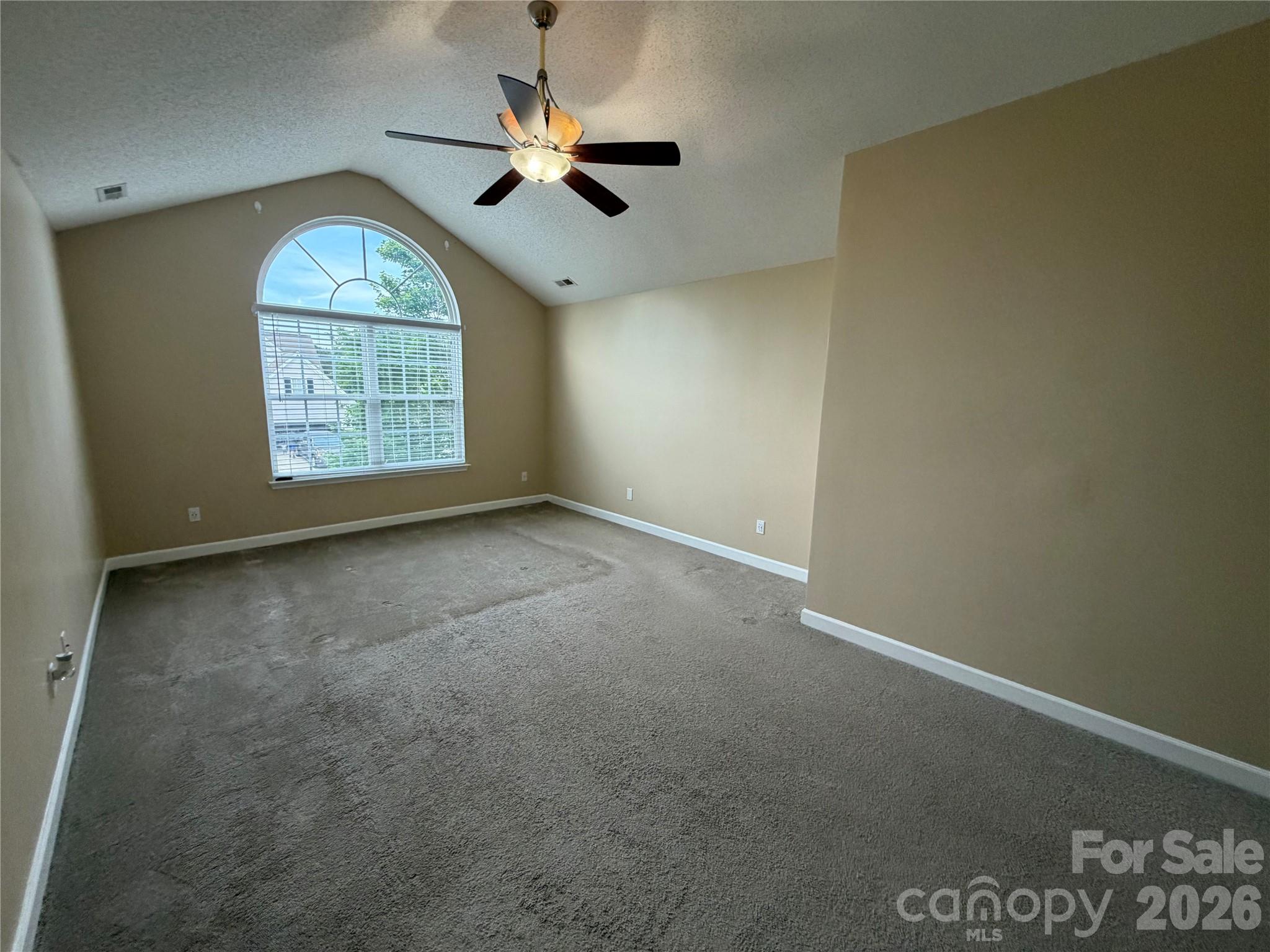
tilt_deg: -10.2
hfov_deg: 102.1
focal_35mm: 14
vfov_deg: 85.7
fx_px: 514
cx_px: 635
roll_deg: -0.1
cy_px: 476
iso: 250
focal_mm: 2.22
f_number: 2.2
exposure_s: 1/120
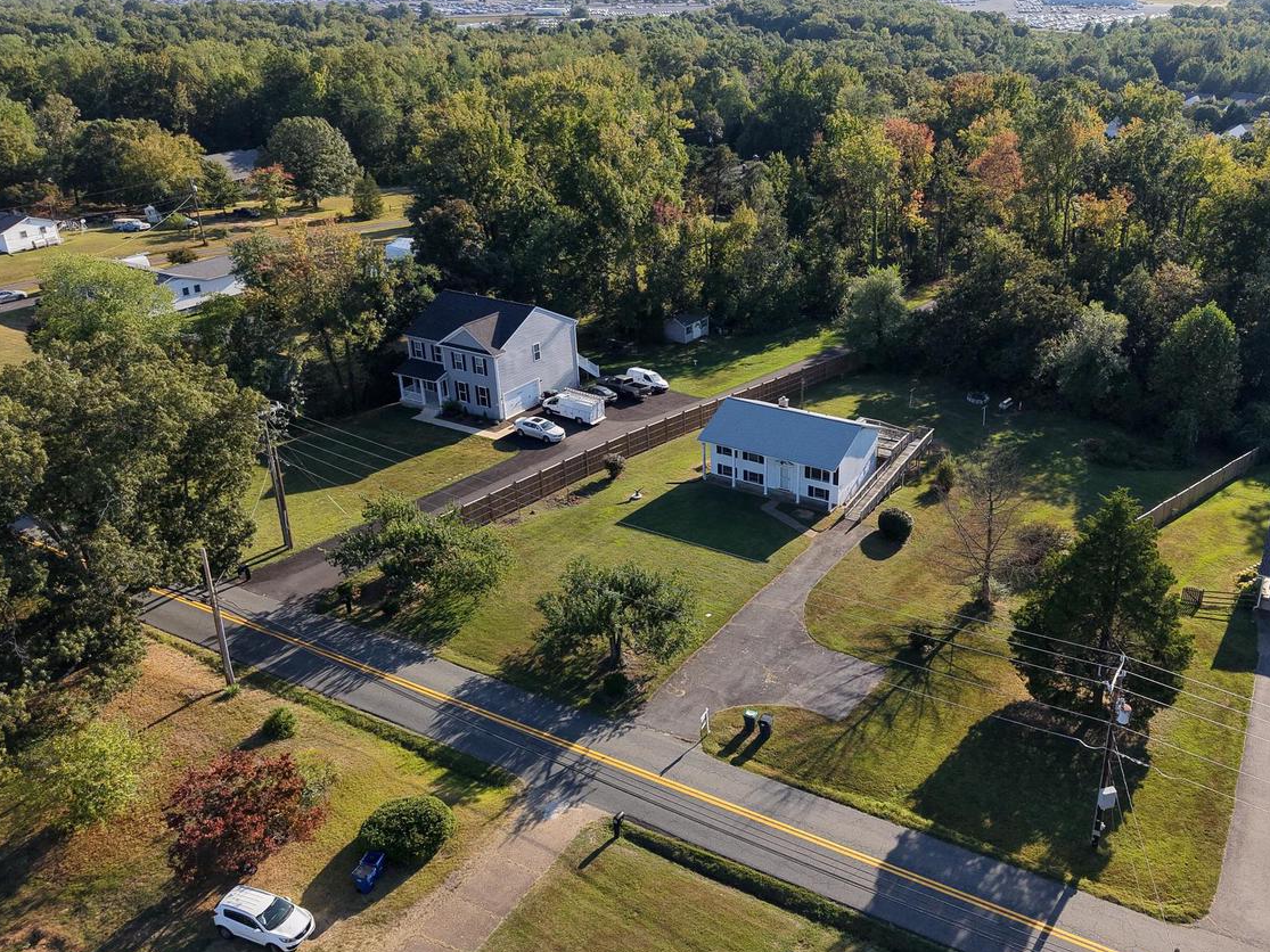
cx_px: 780
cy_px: 451
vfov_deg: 45.4
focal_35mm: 31
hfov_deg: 57.8
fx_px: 1137
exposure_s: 1/500
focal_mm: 8.67
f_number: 1.8
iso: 400
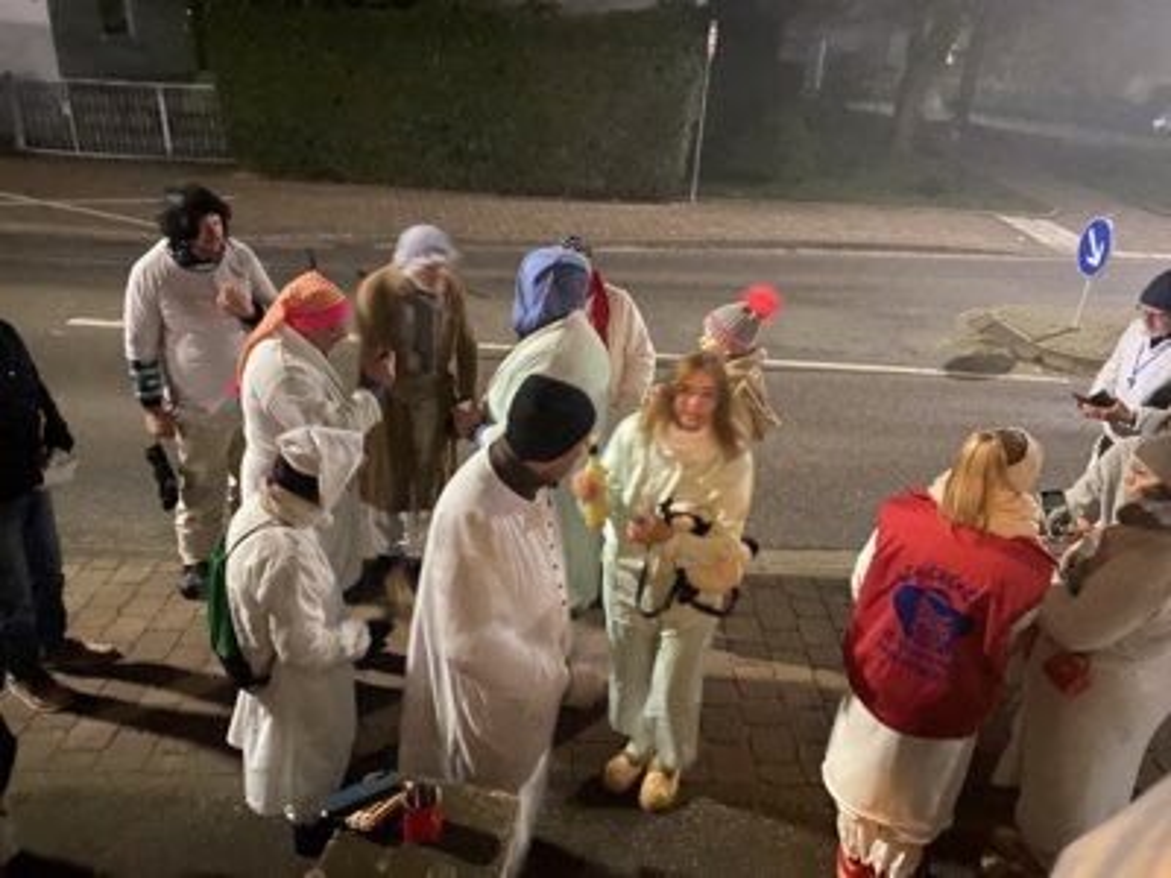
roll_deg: -4.7
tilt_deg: -25.0
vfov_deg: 53.1
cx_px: 586
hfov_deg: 67.3
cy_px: 439
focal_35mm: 26
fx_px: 880
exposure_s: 1/8
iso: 1250
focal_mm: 4.25
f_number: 1.8
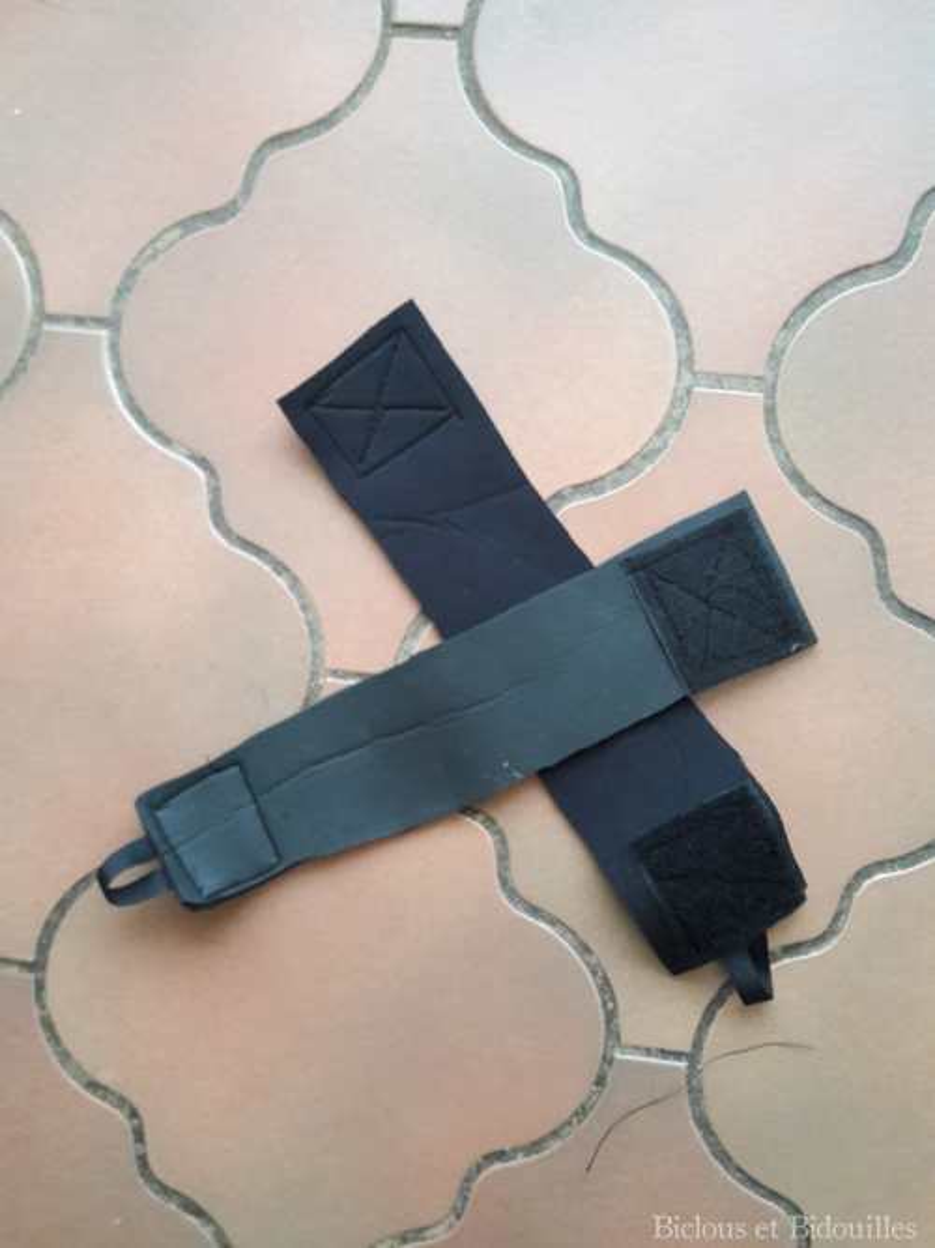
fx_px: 1009
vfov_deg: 63.5
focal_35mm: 28
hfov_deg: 49.7
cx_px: 468
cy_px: 624
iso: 250
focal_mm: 3.7
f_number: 1.9
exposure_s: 1/17
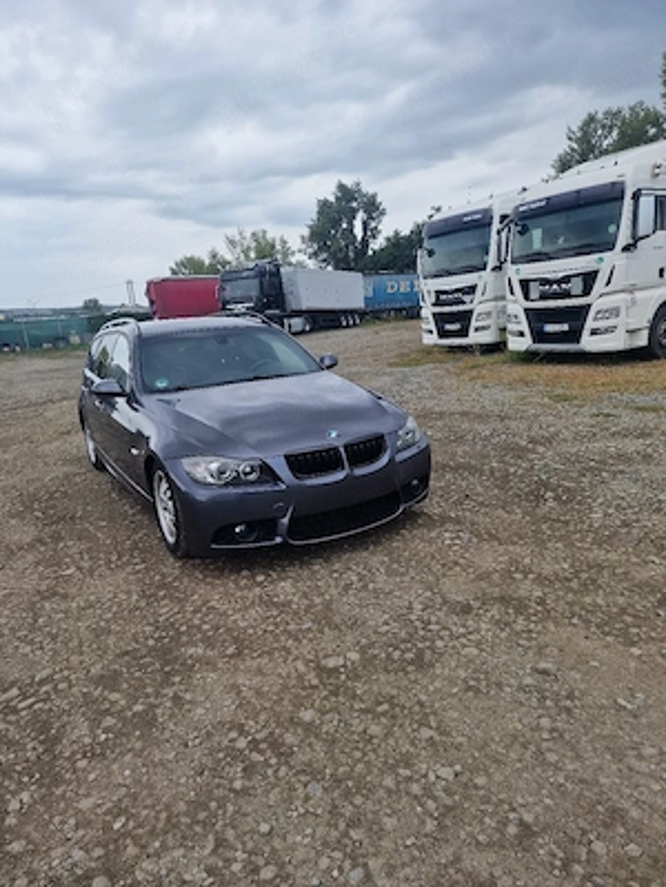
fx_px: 590
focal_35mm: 23
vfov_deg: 73.9
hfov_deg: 58.9
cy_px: 444
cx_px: 333
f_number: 1.8
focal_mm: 6.4
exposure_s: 1/250
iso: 50
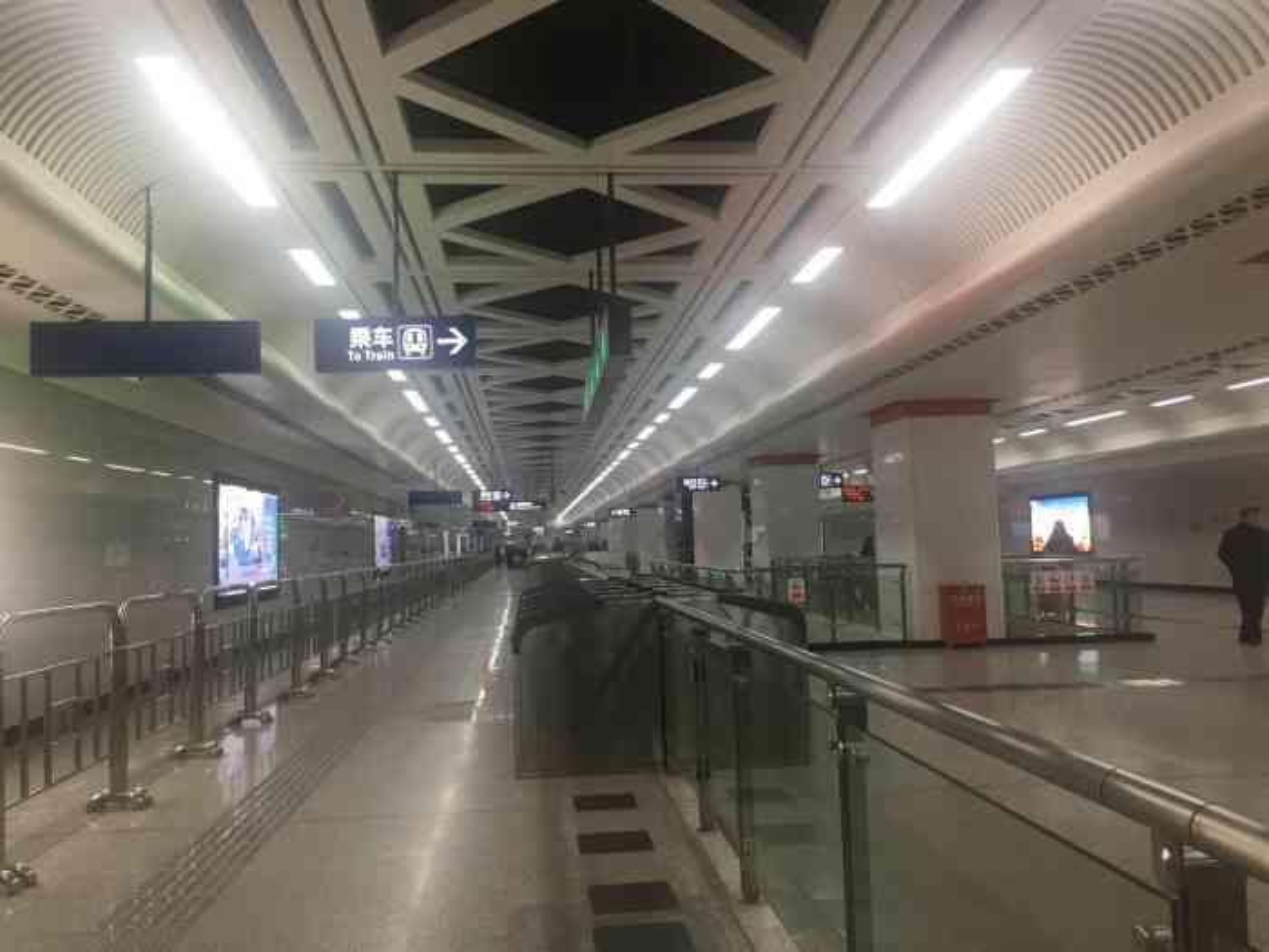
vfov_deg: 48.2
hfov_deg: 61.7
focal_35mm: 29
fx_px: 1063
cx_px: 634
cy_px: 476
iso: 32
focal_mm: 4.15
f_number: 2.2
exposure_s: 1/33
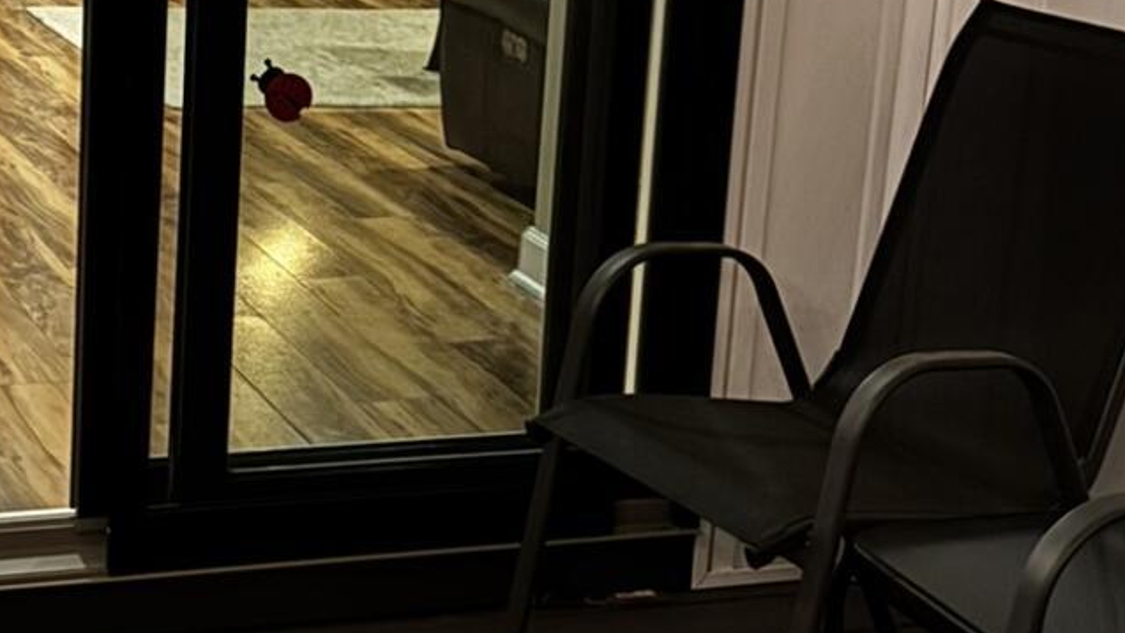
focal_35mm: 89
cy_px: 216
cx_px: 404
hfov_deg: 23.9
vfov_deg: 13.6
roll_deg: -3.9
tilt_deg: -13.9
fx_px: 2654
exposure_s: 1/20
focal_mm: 5.96
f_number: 1.6
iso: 1000
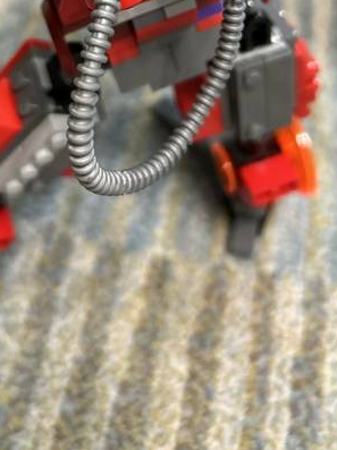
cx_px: 98
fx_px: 767
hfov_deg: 24.6
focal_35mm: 59
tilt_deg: -42.0
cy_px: -57
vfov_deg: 29.2
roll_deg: +0.6
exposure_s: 1/50
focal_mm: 5.7
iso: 400
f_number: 1.5
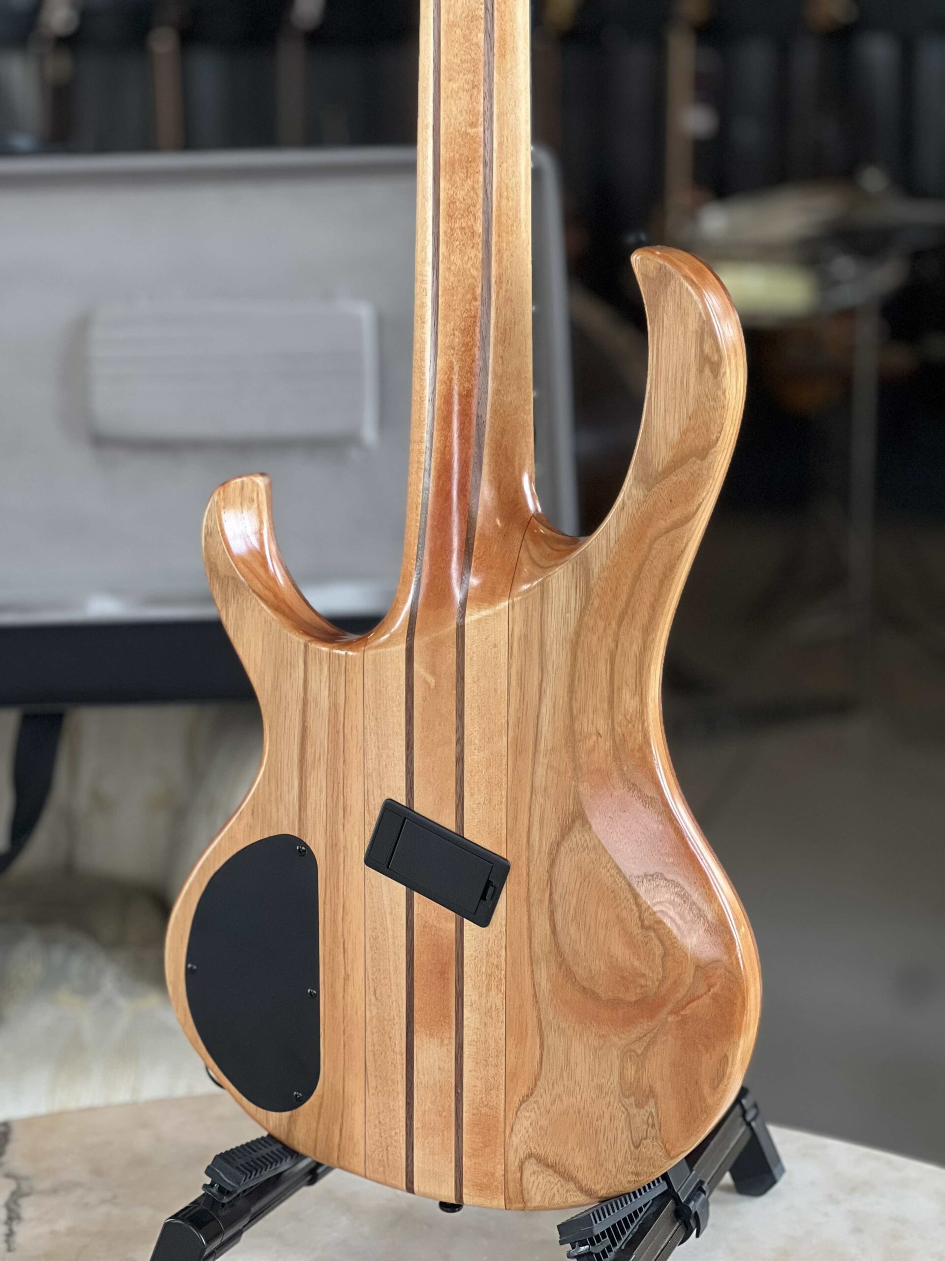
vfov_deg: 25.3
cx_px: 472
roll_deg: +1.3
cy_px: 630
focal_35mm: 77
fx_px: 2803
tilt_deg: -11.2
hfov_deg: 19.1
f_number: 2.8
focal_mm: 9
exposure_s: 1/121
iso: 160
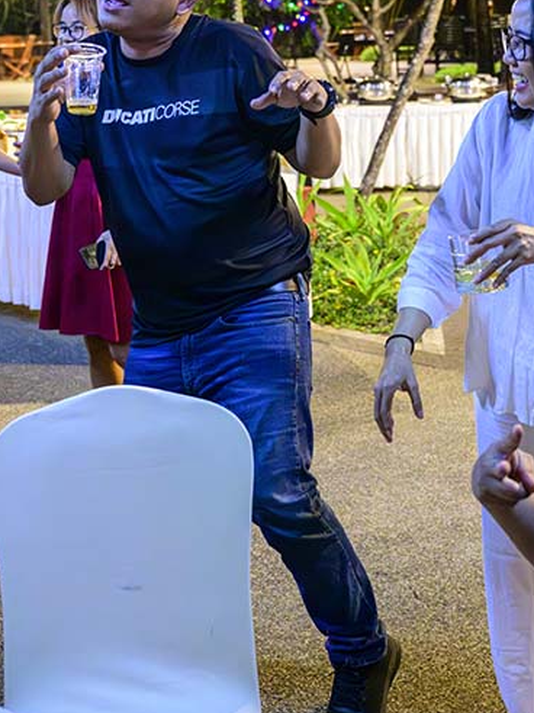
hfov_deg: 23.2
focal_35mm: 63
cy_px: 258
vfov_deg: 30.6
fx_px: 1295
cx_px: 366
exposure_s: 1/200
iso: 25600
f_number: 3.5
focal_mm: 33.5
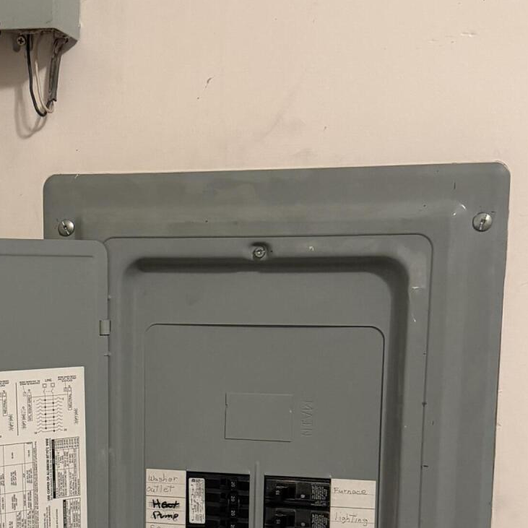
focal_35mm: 58
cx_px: 143
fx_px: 1001
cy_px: 420
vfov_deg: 28.9
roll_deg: -0.8
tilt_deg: -8.8
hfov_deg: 29.2
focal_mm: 6.76
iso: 800
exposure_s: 1/60
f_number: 1.78
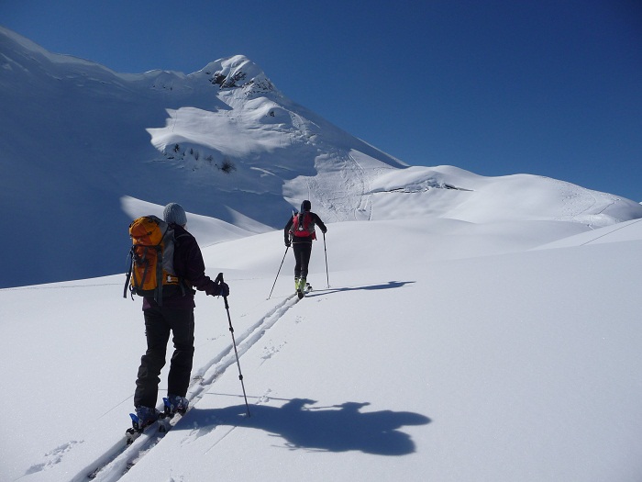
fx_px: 519
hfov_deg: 63.4
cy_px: 241
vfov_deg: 49.7
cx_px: 321
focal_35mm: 28
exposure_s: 1/1000
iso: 100
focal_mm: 4.7
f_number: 8
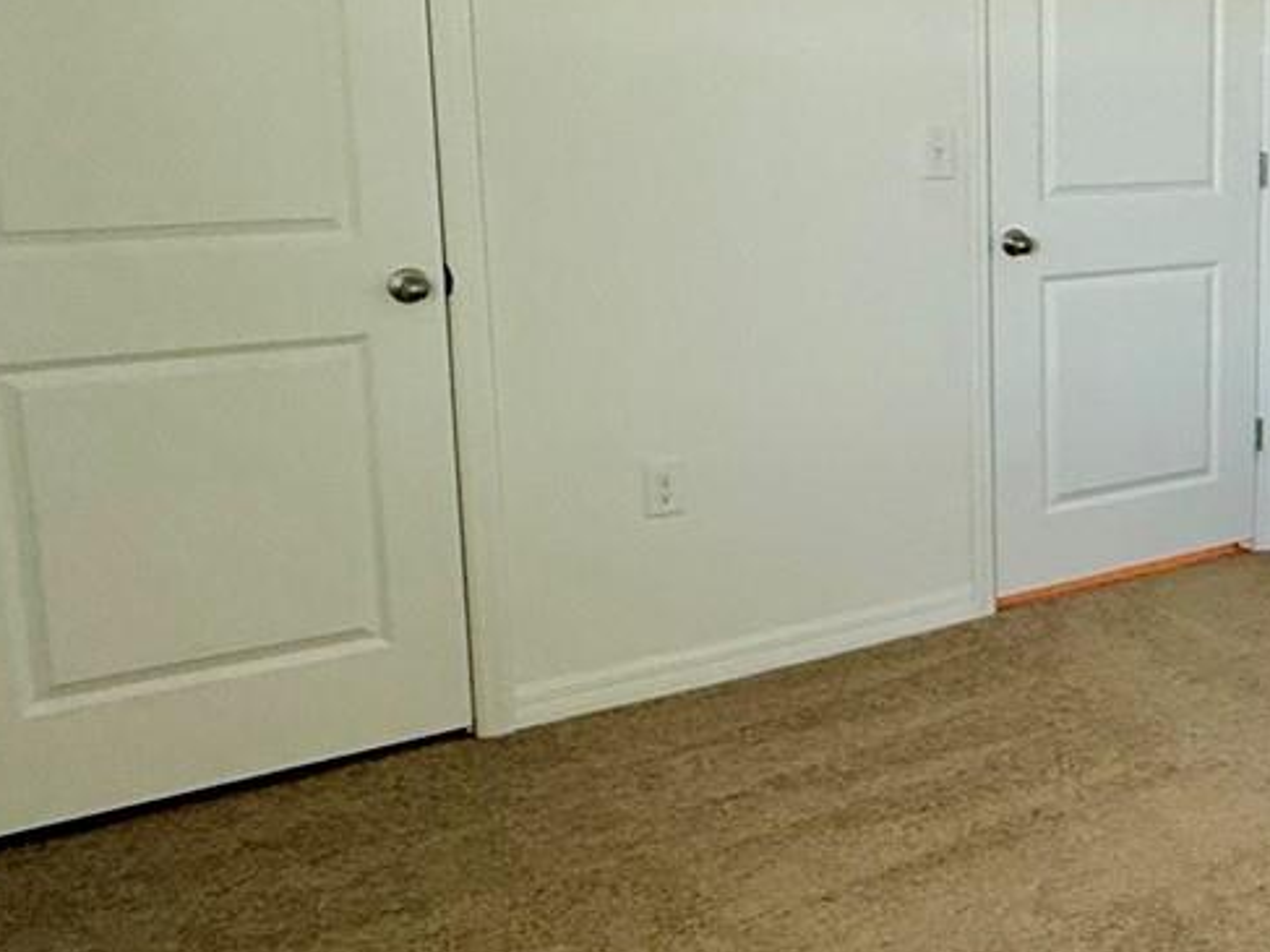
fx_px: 1687
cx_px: 1468
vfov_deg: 31.3
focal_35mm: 46
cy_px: 326
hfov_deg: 34.3
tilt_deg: -9.1
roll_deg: -2.2
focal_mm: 2.22
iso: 250
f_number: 2.2
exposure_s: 1/99
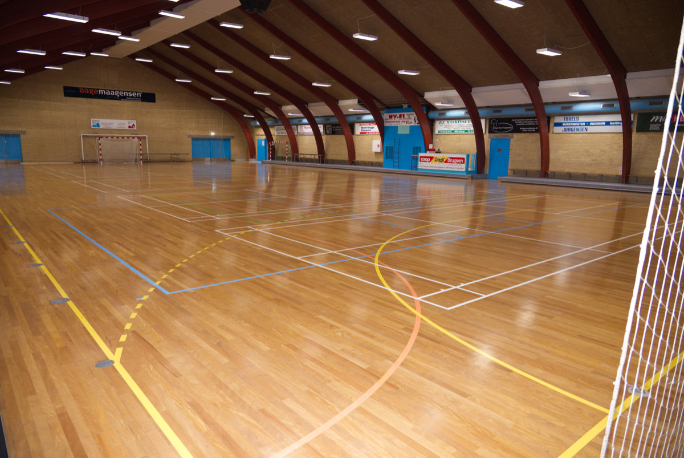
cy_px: 229
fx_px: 456
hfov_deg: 73.7
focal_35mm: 24
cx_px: 342
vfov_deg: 53.3
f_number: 4.5
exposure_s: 1/80
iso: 800
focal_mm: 24
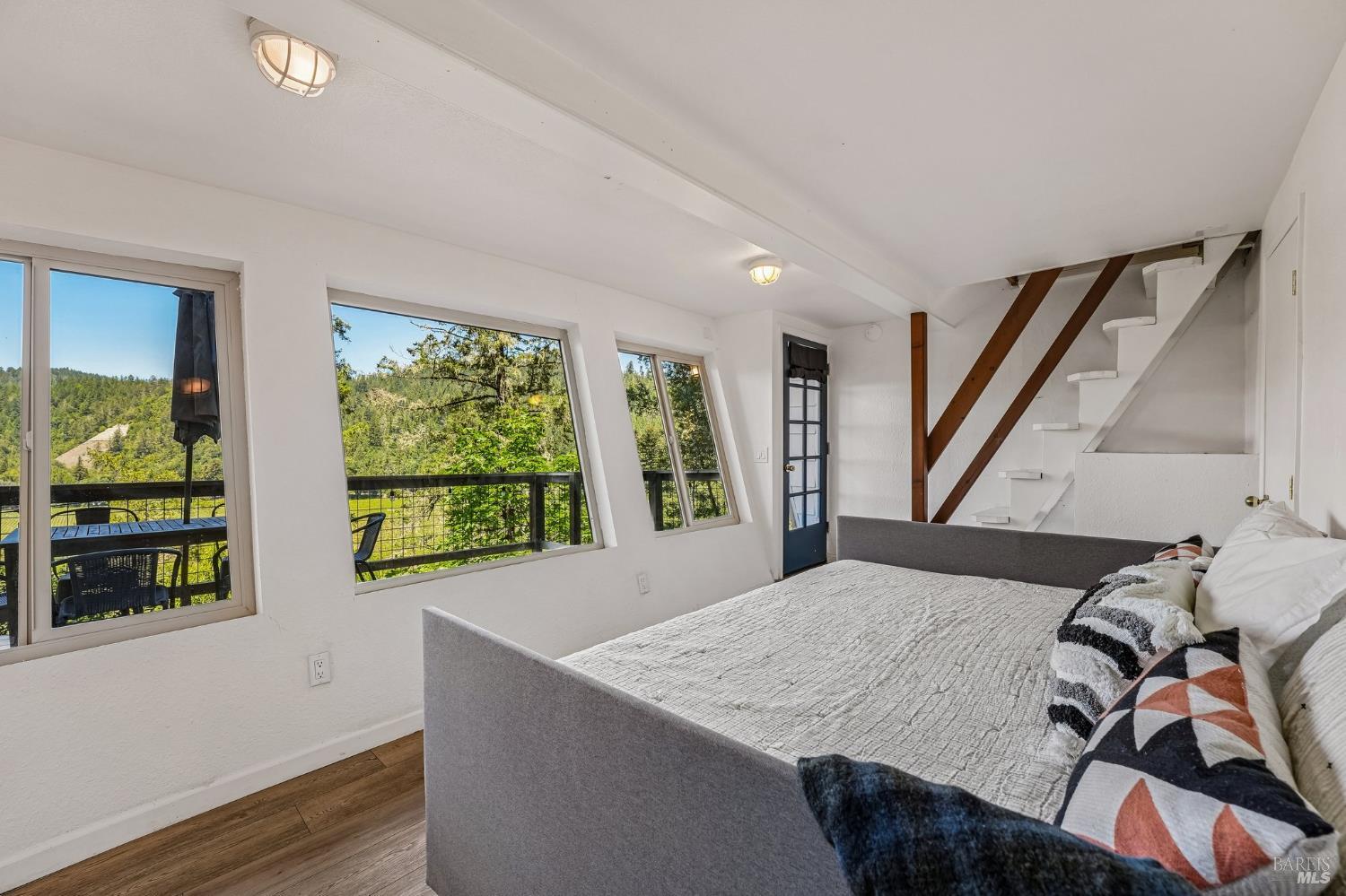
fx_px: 523
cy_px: 448
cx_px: 673
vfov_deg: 81.2
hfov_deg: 104.3
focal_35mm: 14
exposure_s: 1/40
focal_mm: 14
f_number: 8
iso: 640
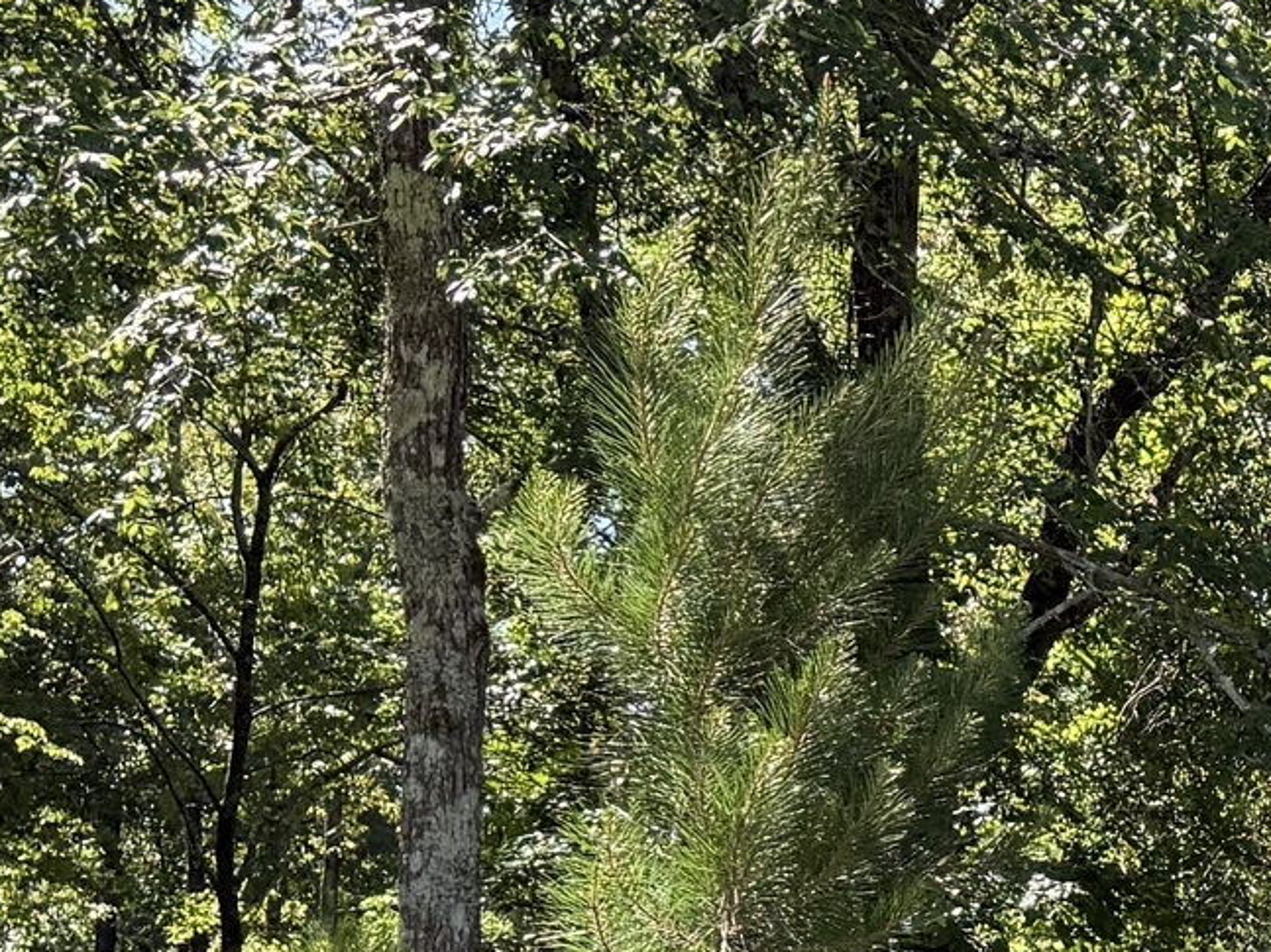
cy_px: 1462
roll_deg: +0.3
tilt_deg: +0.7
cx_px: 2430
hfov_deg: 14.7
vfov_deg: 12.3
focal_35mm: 114
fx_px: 4185
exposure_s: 1/888
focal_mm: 6.76
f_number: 1.78
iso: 100
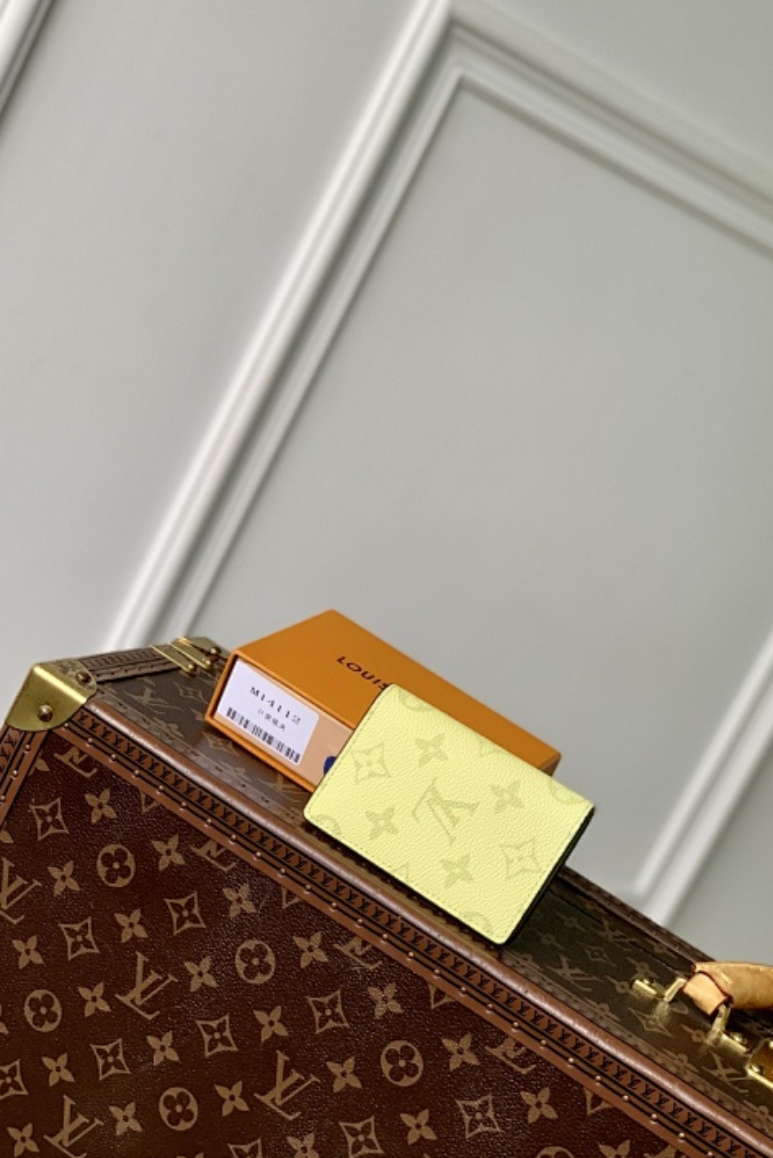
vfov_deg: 32.9
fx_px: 1964
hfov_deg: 22.3
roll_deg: -26.8
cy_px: 581
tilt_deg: -9.8
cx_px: 440
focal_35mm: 61
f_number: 2.4
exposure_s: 1/122
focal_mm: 6
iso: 40
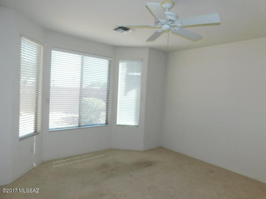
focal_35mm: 23
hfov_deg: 73.9
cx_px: 133
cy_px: 100
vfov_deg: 58.9
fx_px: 177
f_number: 3
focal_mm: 4
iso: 125
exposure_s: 1/125
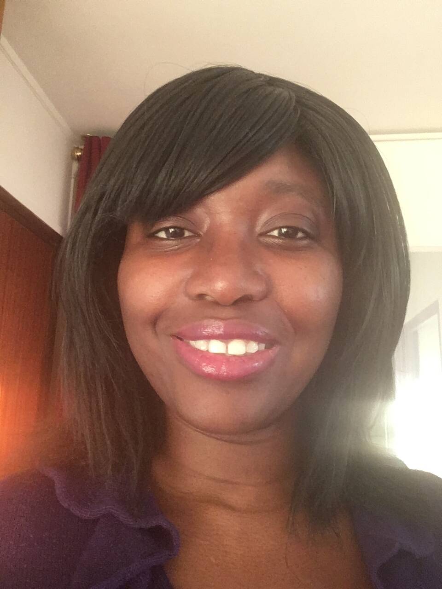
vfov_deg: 58.4
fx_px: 528
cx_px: 221
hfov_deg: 45.4
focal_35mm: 31
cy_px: 294
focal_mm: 2.15
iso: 250
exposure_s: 1/33
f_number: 2.4
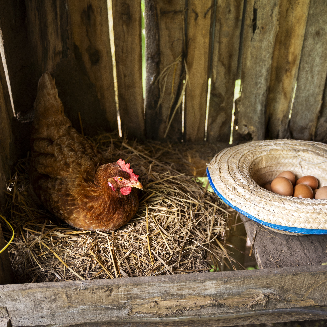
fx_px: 417
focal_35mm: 39
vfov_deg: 42.8
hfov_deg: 42.8
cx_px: 176
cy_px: 163
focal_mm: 30
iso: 320
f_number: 2.8
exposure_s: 1/200
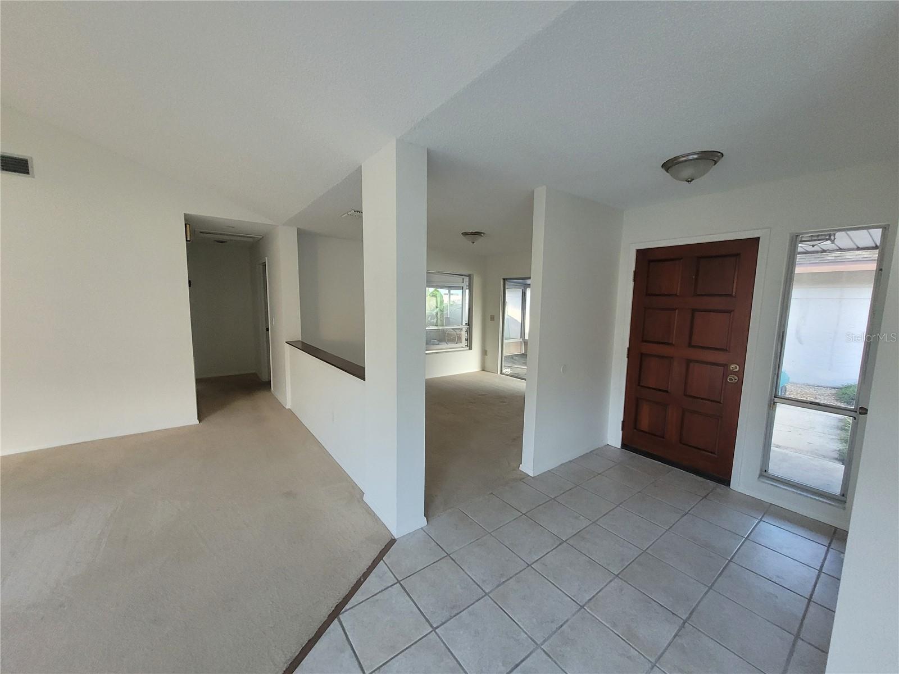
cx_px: 450
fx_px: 338
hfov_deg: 106.2
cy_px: 337
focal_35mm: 13
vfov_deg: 89.9
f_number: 2.2
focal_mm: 1.74
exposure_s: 1/60
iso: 200
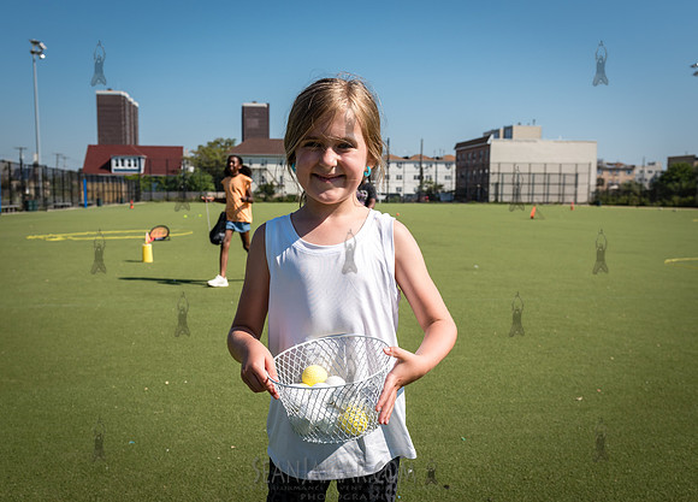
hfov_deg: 48.8
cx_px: 329
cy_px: 289
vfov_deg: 36.1
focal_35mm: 39
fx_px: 769
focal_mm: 29
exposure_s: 1/1250
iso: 100
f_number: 5
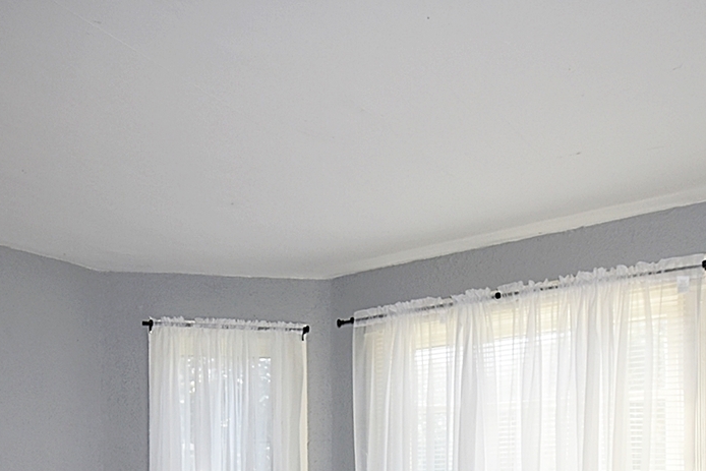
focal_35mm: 35
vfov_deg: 34.3
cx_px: 209
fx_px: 686
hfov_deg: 52.8
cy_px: 478
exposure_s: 1/125
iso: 220
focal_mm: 10
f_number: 5.6
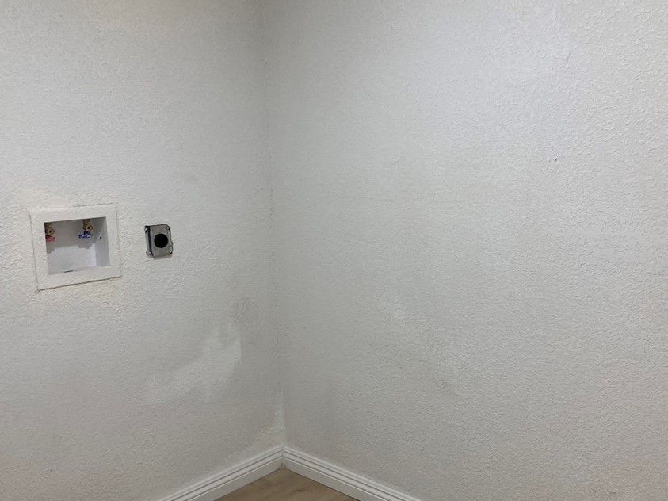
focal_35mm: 34
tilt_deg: -9.0
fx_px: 656
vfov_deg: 41.8
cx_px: 342
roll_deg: +1.8
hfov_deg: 54.0
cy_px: 270
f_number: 1.8
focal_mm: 3.99
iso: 64
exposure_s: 1/60
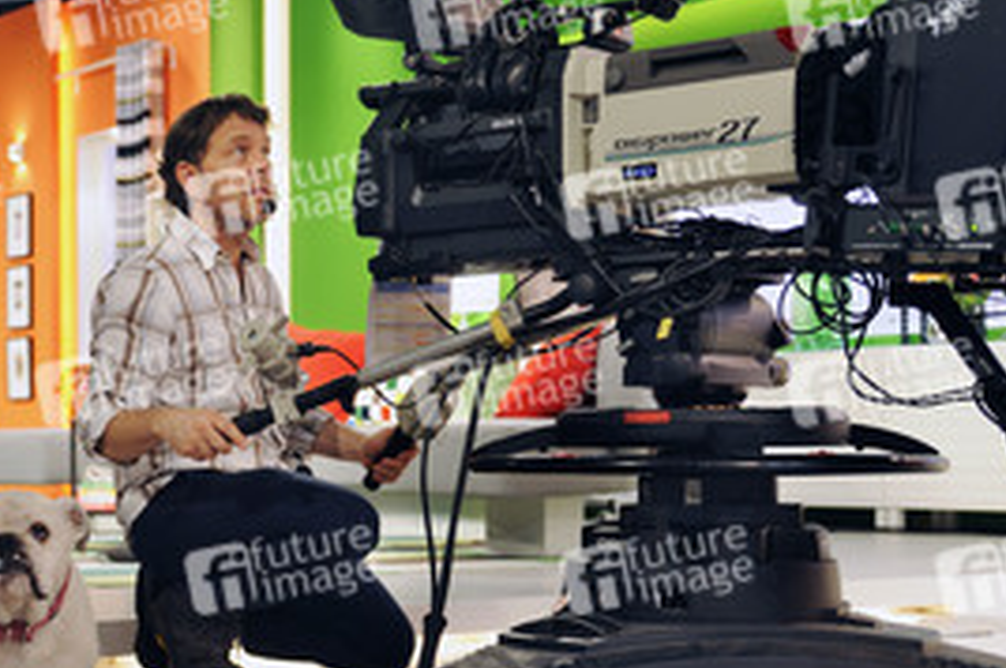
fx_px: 2065
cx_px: 182
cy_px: 477
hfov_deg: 26.8
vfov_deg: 18.3
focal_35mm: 74
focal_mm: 44
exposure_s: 1/60
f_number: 2.8
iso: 800
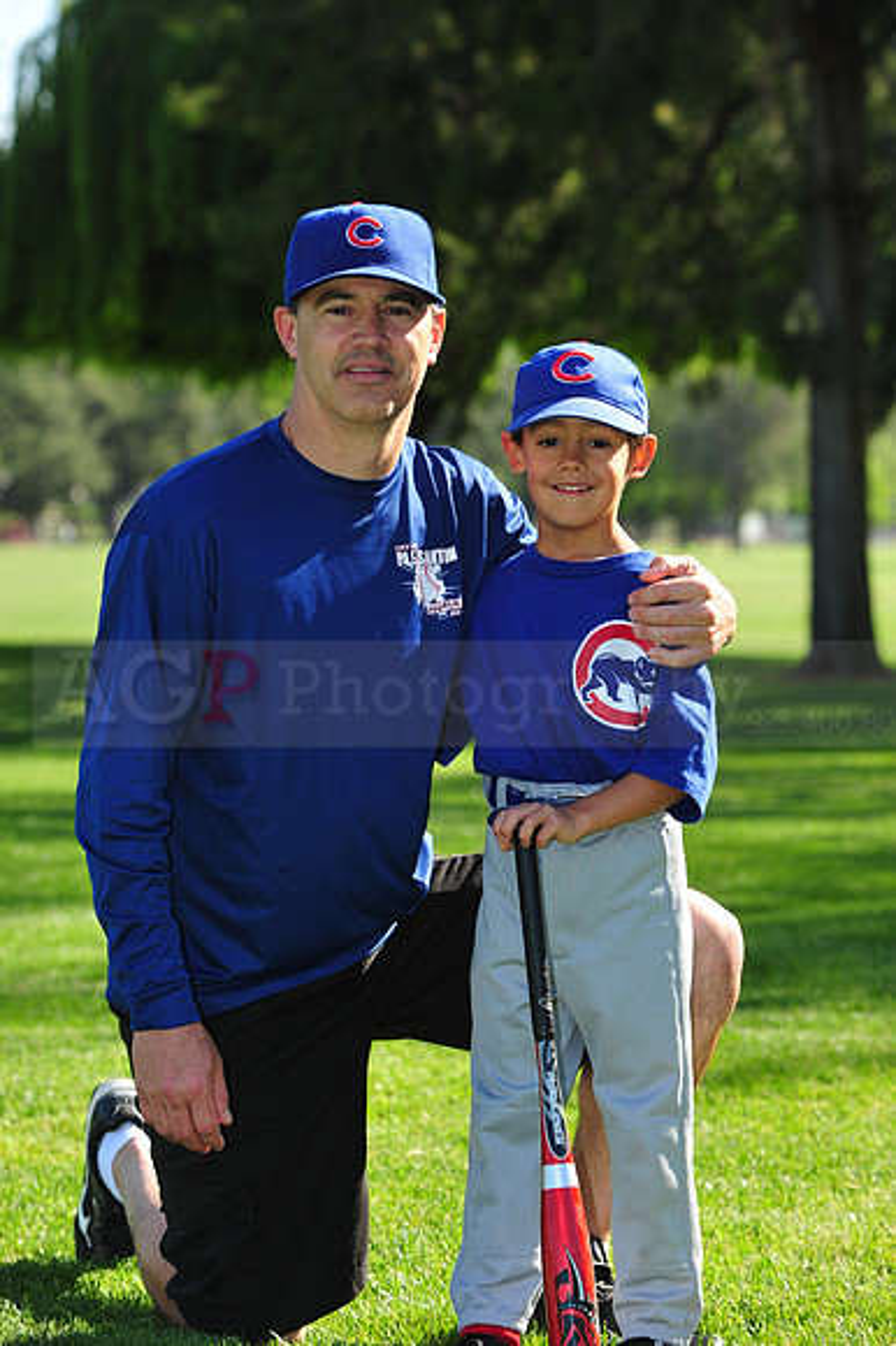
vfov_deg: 18.3
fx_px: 4186
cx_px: 448
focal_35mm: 112
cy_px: 673
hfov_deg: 12.2
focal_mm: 112
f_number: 6.3
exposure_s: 1/320
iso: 200
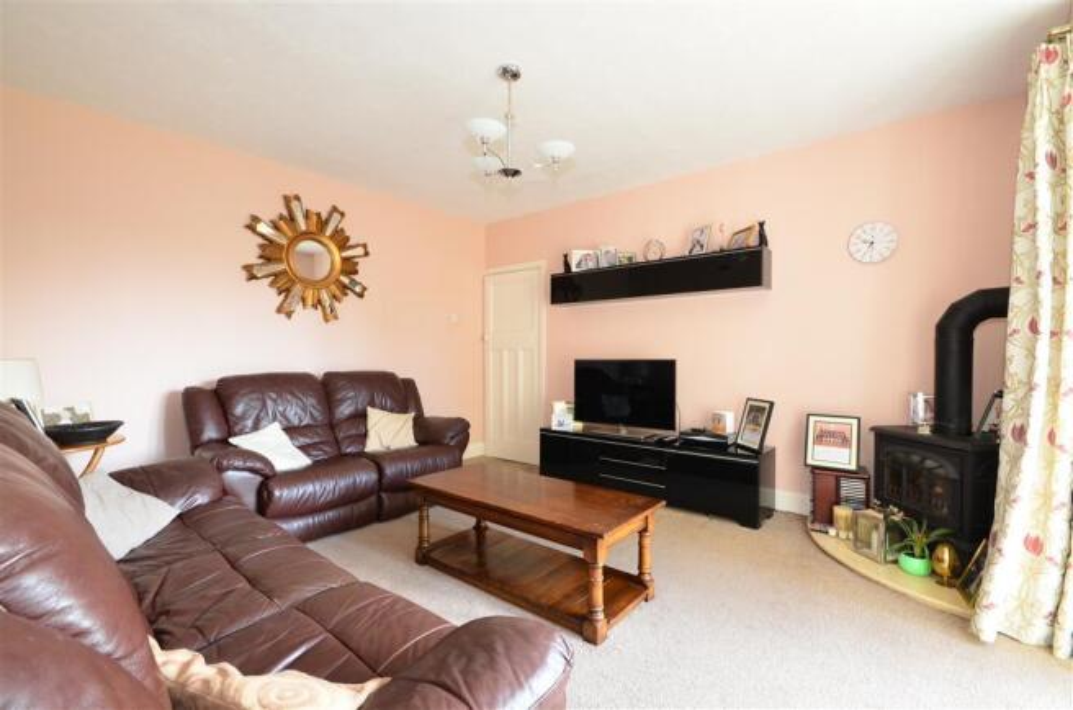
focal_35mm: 15
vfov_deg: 77.0
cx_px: 536
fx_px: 446
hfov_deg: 100.5
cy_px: 355
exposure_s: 1/2.5
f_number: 13
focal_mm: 10
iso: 640
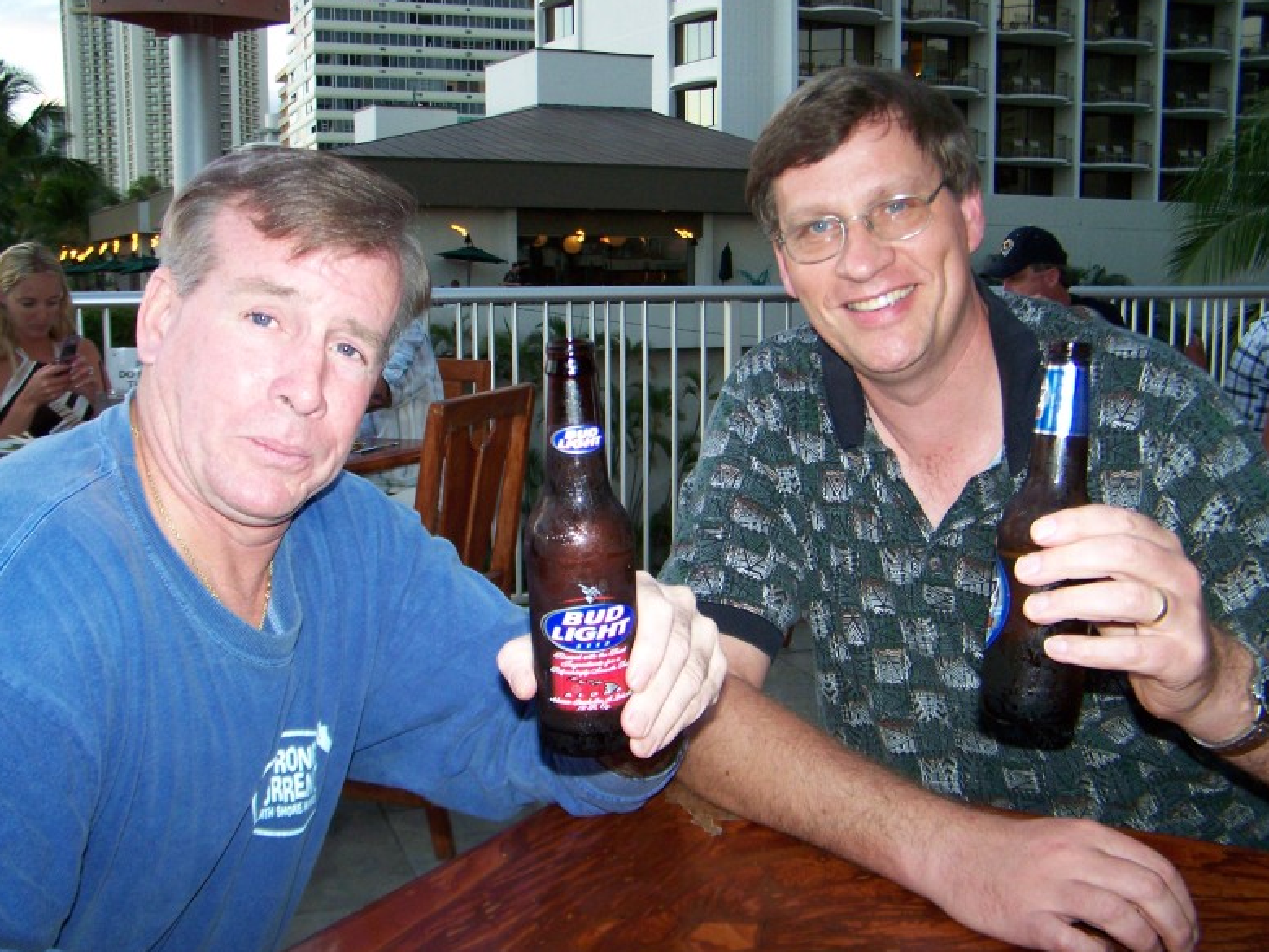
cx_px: 639
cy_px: 471
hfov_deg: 47.9
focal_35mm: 39
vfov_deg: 36.8
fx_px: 1430
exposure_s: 1/60
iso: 160
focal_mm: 6.3
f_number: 2.8
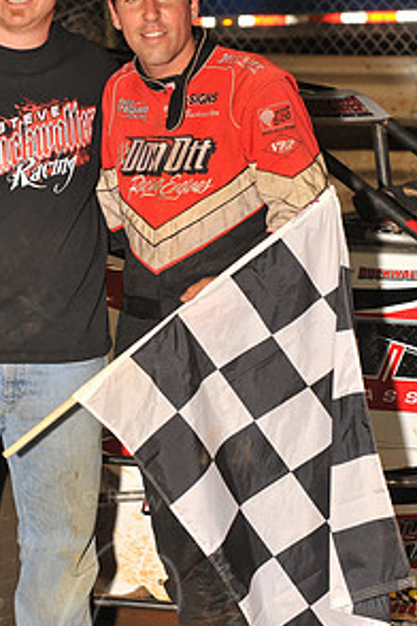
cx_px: 113
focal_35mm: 141
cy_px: 349
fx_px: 2450
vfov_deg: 14.5
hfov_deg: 9.7
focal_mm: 92
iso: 500
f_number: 6.3
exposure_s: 1/320
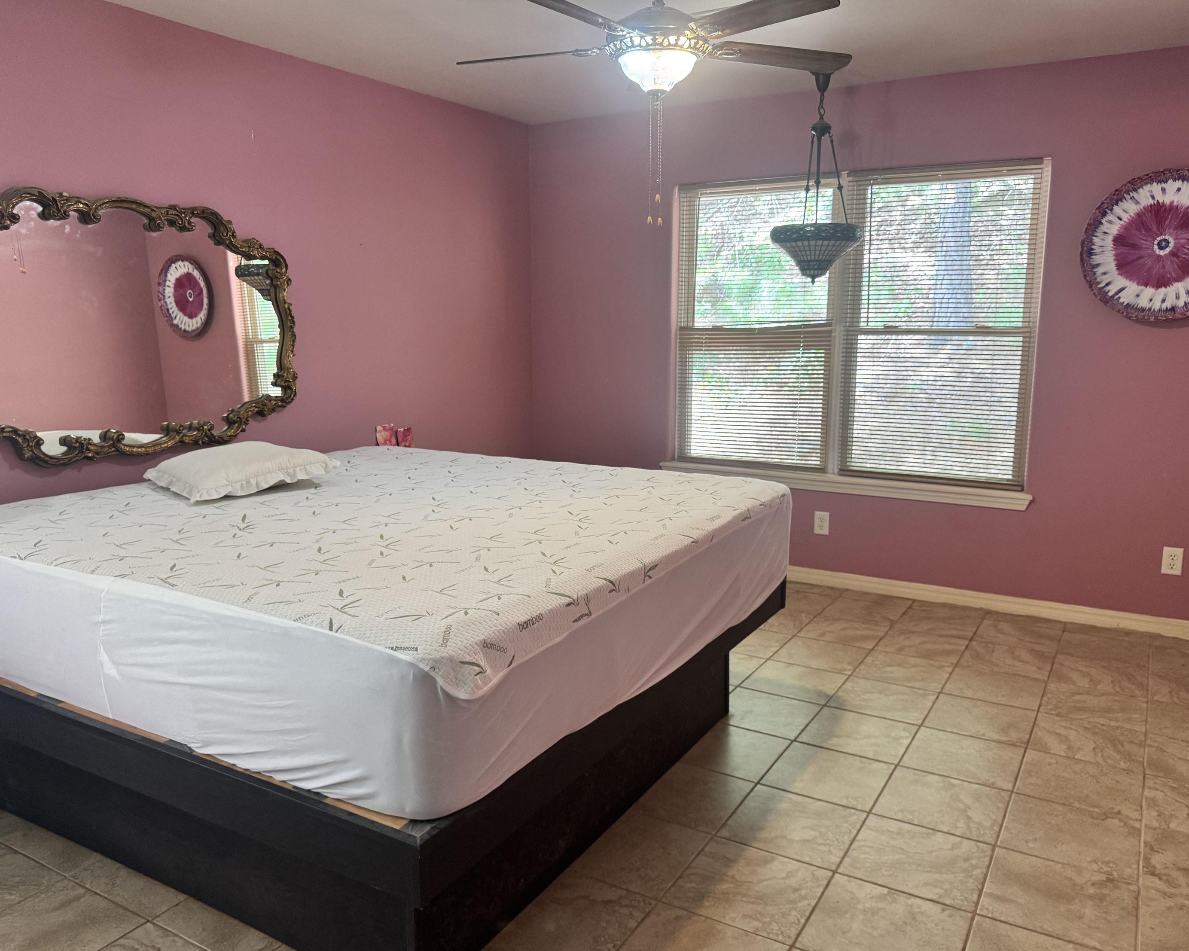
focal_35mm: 26
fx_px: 915
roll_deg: +0.4
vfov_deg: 54.9
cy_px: 491
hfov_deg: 66.0
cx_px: 595
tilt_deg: -10.5
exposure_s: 1/60
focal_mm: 6.76
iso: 250
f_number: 1.78
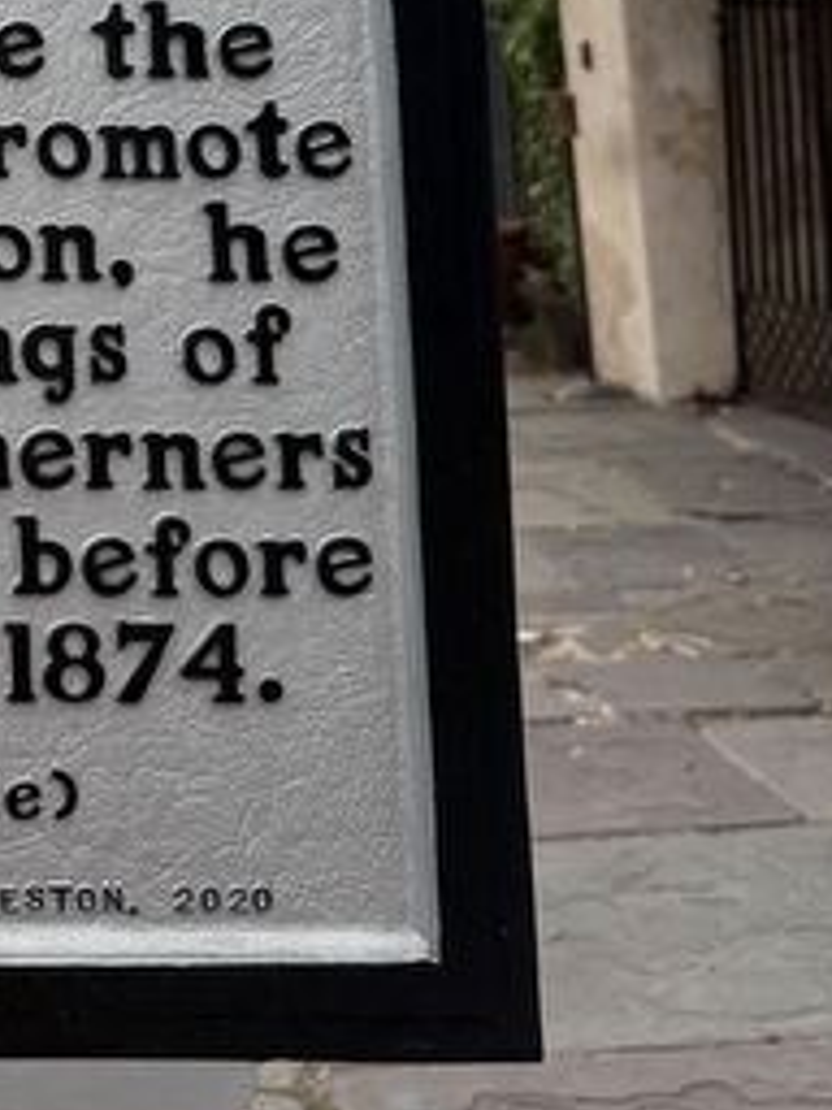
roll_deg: +1.4
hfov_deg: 17.8
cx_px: -377
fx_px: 2404
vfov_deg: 23.2
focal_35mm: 75
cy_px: -308
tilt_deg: +9.2
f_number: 1.78
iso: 125
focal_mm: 6.76
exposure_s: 1/216
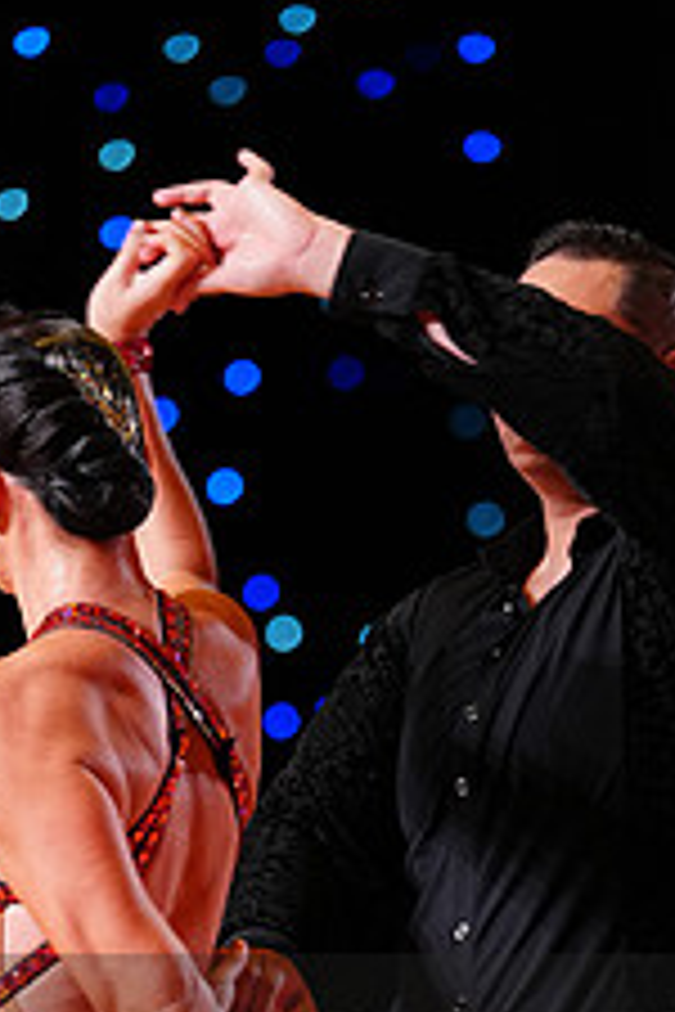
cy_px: 1106
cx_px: 376
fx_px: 10293
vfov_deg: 5.6
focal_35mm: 366
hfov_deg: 3.8
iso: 1600
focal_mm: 142
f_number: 2.8
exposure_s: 1/400
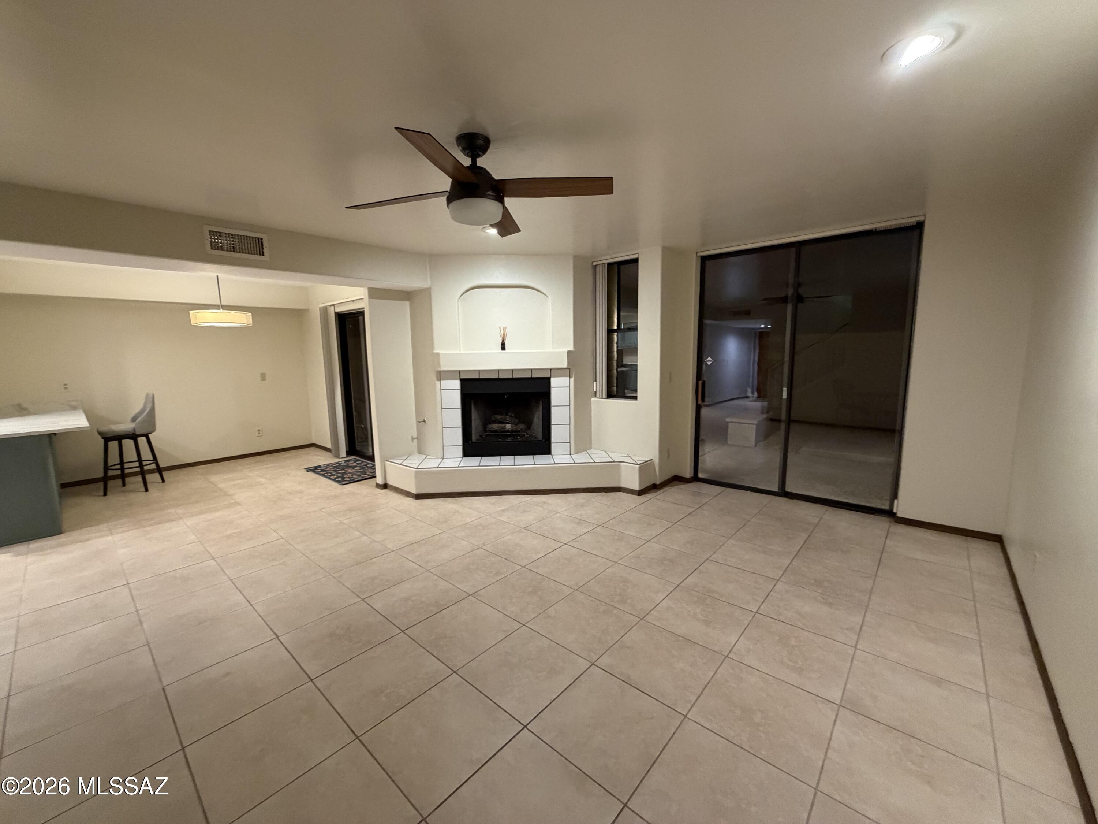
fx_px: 444
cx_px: 549
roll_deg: +1.7
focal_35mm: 14
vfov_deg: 85.7
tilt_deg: -8.0
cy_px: 412
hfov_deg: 102.1
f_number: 2.2
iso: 500
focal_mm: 2.22
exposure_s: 1/60
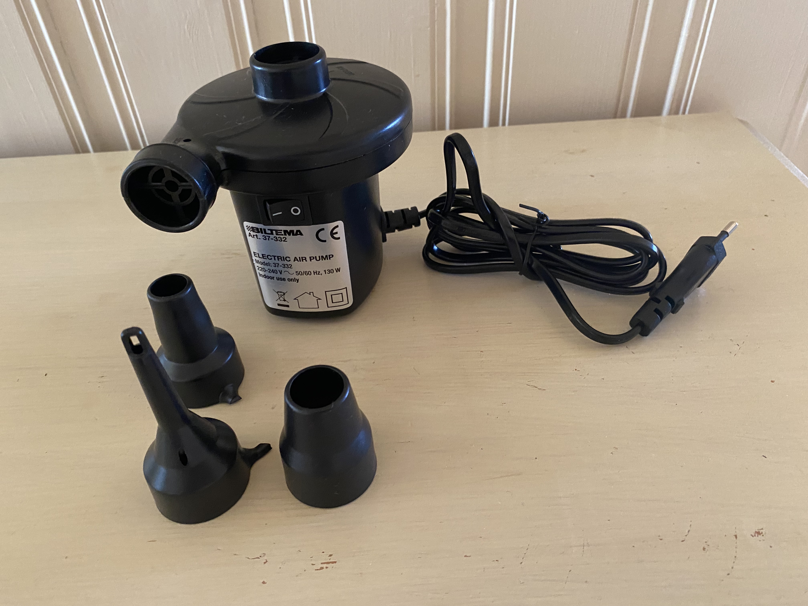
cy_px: 303
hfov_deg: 67.3
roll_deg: +3.9
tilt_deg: -40.7
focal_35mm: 26
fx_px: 607
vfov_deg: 53.1
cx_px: 404
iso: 500
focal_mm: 4.25
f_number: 1.8
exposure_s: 1/43
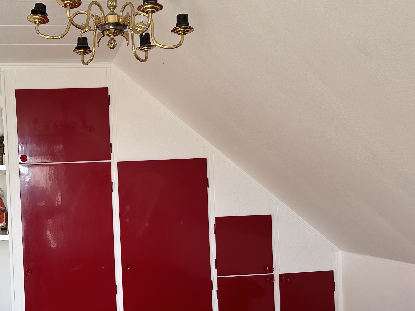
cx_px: 78
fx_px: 480
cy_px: 208
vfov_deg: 35.6
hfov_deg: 44.3
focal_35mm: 40
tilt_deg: -1.9
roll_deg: +2.1
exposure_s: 1/136
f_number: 1.78
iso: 64
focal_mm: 6.86
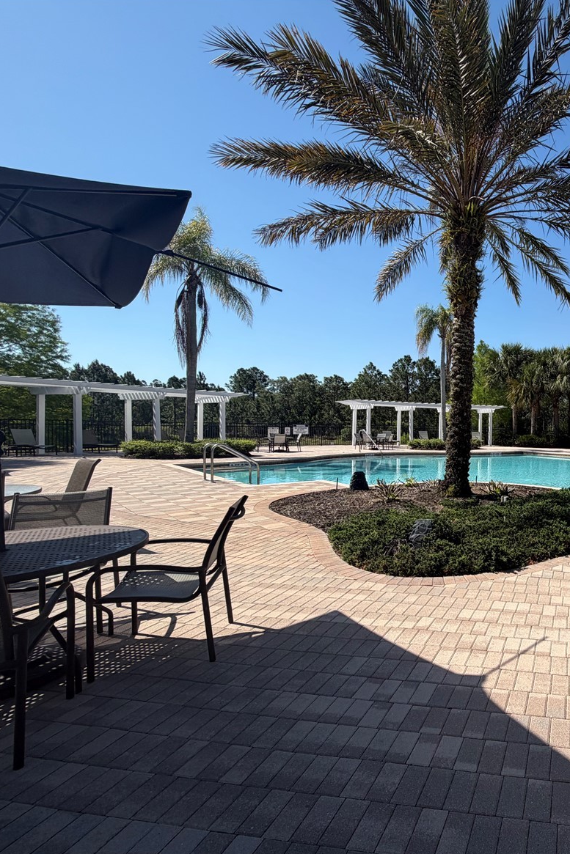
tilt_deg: -0.4
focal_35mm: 20
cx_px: 538
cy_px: 435
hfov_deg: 52.4
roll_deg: -1.2
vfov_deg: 84.0
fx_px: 475
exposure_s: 1/1033
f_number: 2.2
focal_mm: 2.22
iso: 20
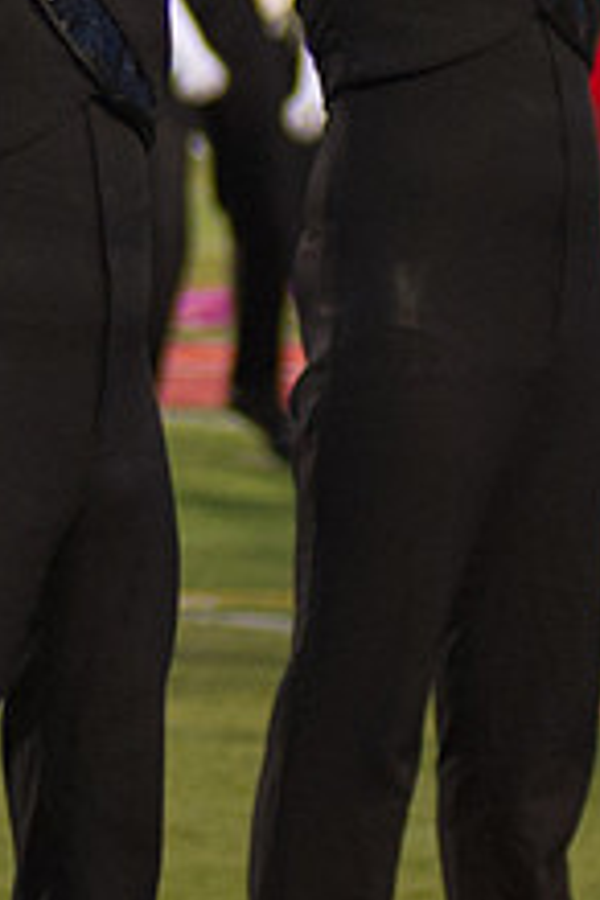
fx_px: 15049
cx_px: 110
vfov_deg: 3.4
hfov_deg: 2.3
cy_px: -425
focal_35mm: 602
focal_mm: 100
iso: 1800
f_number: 2.8
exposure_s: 1/160
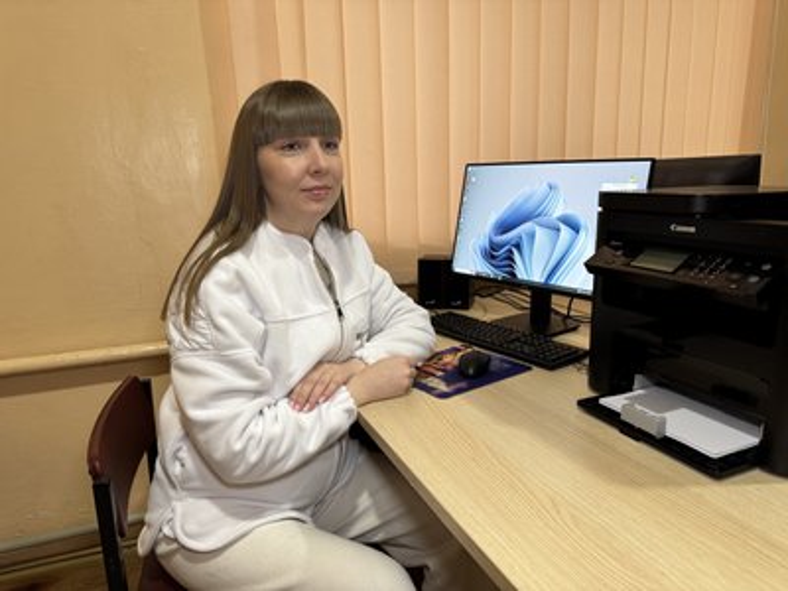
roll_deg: +1.9
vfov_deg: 56.8
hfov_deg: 71.6
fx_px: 546
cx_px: 394
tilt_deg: -12.0
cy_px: 296
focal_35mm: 24
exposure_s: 1/50
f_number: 1.78
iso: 160
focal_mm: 6.76
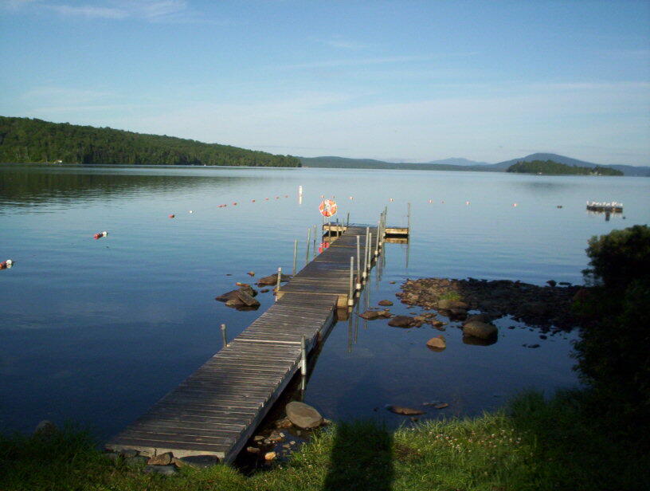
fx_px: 715
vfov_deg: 37.9
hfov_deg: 48.9
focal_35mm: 38
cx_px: 325
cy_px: 246
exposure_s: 1/812
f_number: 4.5
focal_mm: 4.99
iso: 100
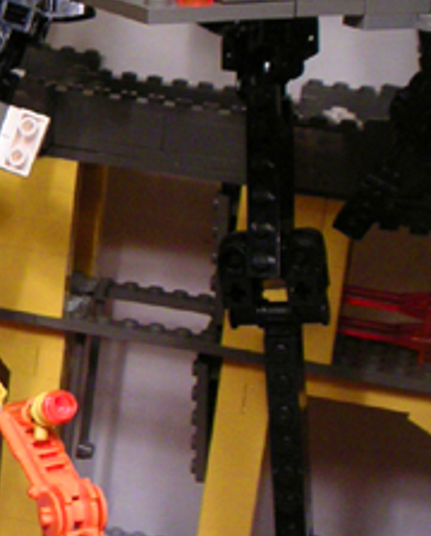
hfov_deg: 14.6
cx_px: -55
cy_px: 201
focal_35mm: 103
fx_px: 1638
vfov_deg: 18.6
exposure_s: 1/45
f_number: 2.8
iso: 100
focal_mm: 5.7
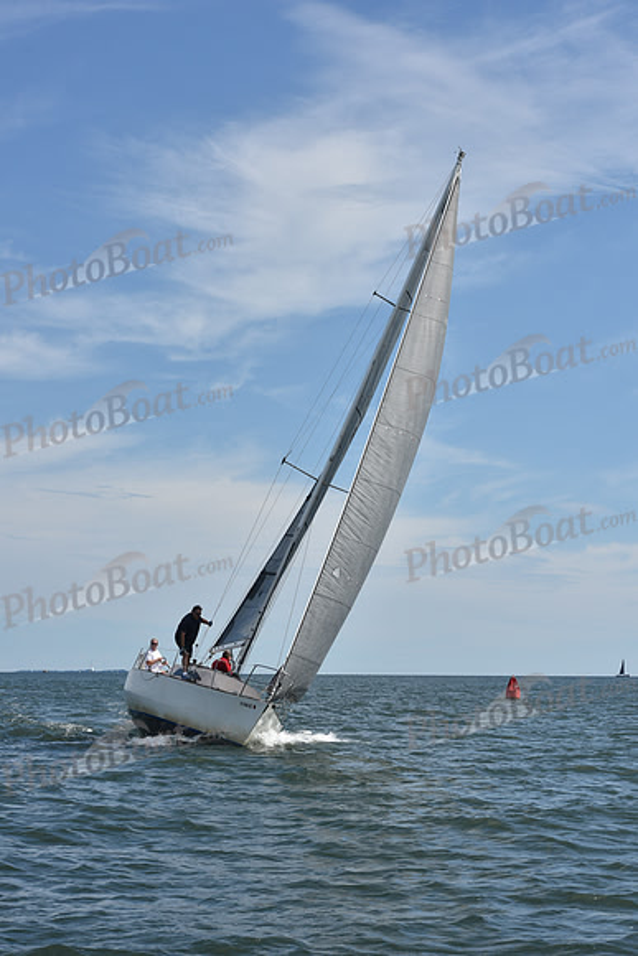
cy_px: 478
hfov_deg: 19.5
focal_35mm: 70
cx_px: 319
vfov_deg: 28.8
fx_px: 1860
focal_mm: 70
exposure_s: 1/1000
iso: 320
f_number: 11
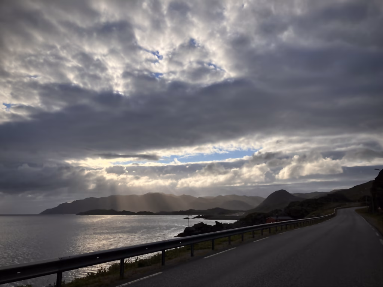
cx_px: 192
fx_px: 310
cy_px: 144
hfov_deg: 63.4
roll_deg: +0.1
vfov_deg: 49.7
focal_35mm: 28
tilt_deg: +11.5
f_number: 1.8
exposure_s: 1/4049
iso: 32
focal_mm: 3.99
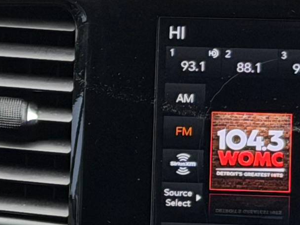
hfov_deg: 6.1
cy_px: 175
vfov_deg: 4.7
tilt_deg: -18.4
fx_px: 2754
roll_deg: +1.3
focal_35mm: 318
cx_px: -204
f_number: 1.78
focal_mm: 6.76
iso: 64
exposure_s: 1/268
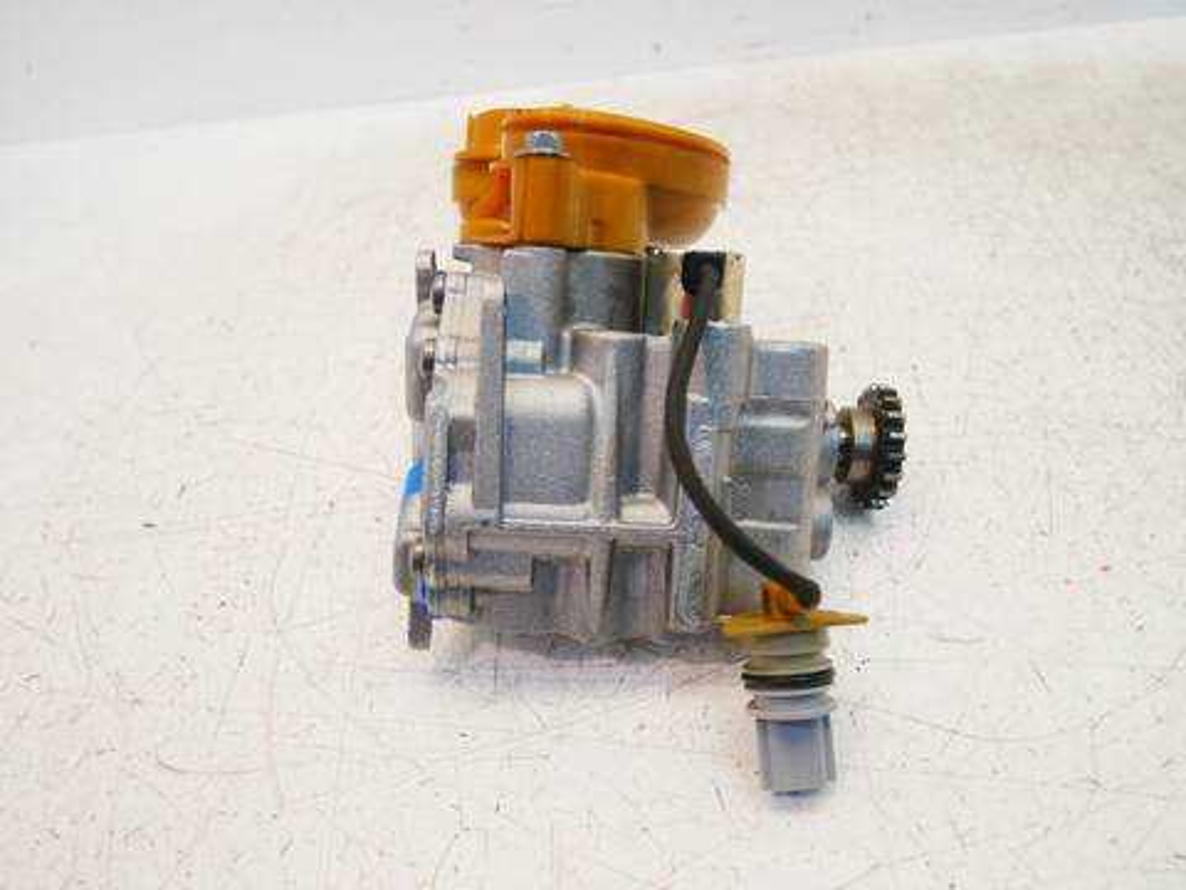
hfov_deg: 67.3
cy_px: 445
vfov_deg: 53.1
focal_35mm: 26
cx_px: 593
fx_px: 891
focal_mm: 13
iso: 320
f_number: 3.6
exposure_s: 1/60
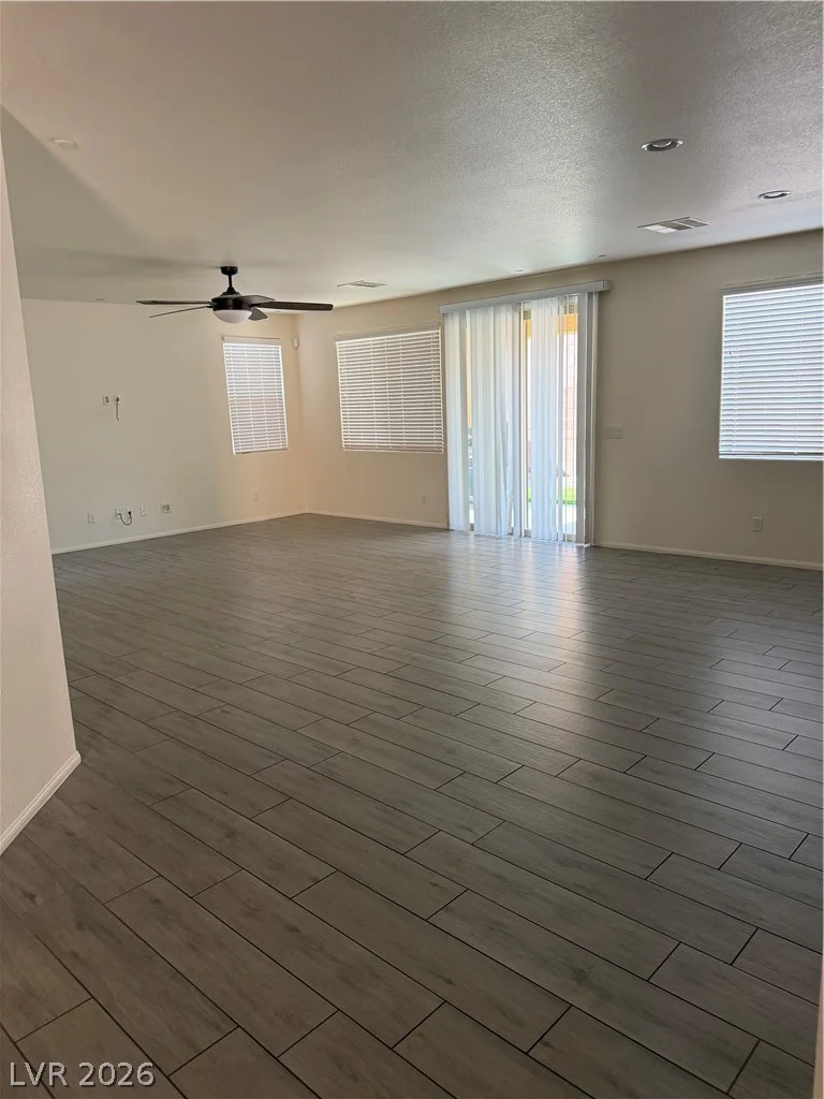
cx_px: 412
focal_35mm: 24
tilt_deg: -10.0
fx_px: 762
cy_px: 550
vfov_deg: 71.6
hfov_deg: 56.8
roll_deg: +3.4
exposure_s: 1/137
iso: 200
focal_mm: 6.76
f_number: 1.78
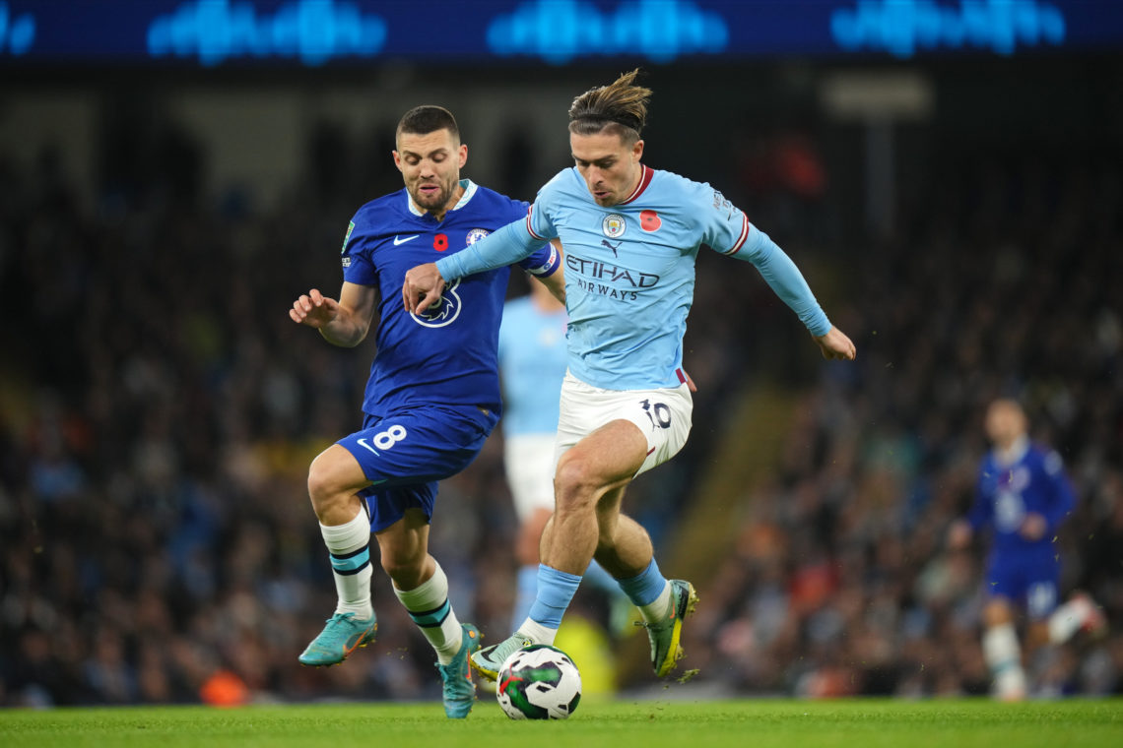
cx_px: 562
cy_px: 374
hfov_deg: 5.2
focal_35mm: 400
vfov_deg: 3.4
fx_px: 12477
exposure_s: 1/1250
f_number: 2.8
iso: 2000
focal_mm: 400
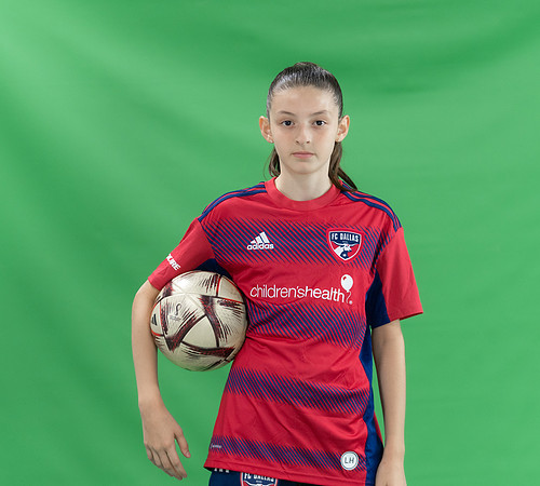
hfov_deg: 10.2
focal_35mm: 181
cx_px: 283
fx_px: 3033
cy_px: 255
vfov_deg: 9.2
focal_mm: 115
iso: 1000
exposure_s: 1/250
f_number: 2.8
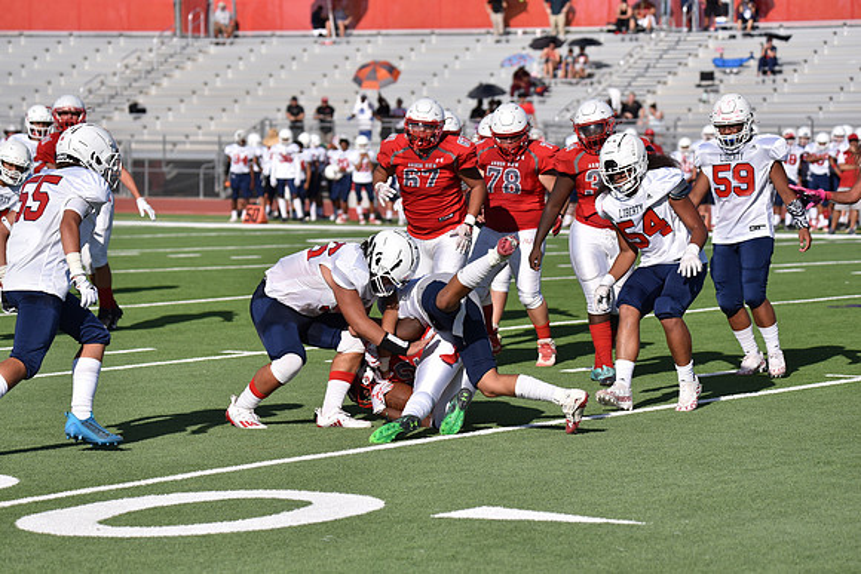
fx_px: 3588
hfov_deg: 13.7
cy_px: 287
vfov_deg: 9.2
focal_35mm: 150
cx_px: 430
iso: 400
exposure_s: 1/4000
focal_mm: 150
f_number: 5.6
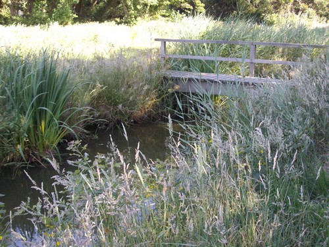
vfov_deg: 32.2
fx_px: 428
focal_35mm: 45
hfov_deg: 42.1
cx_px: 164
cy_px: 124
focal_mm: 7.4
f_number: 3
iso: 160
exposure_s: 1/200
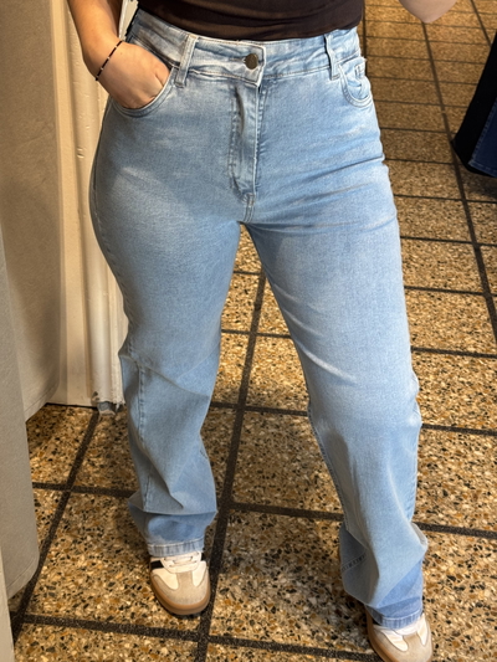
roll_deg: -2.9
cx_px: 248
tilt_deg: -32.5
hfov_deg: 30.3
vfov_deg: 39.6
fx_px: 919
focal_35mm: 48
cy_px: 331
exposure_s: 1/50
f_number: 1.78
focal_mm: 6.76
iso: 64
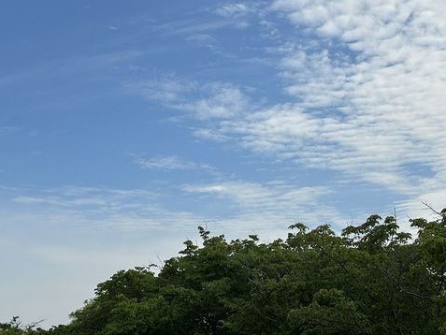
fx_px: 1057
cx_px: 208
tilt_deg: +10.5
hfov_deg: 23.8
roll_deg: +1.9
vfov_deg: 18.0
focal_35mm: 82
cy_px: 150
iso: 64
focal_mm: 6.86
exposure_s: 1/6623
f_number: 1.78
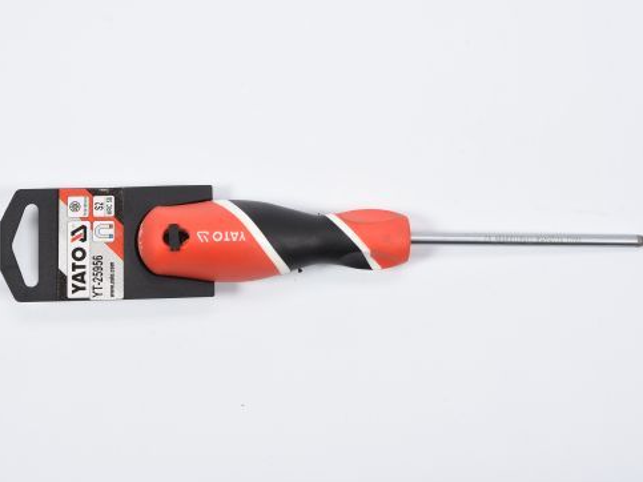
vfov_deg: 20.4
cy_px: 241
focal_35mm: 72
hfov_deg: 27.0
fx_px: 1337
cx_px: 328
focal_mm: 44
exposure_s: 1/125
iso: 250
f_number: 16
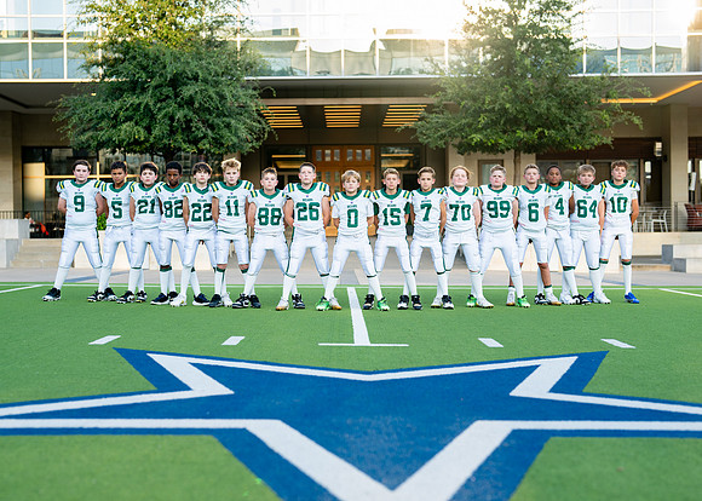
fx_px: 1107
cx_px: 348
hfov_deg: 35.2
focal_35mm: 56
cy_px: 249
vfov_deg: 25.5
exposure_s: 1/640
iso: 100
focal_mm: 50
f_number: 2
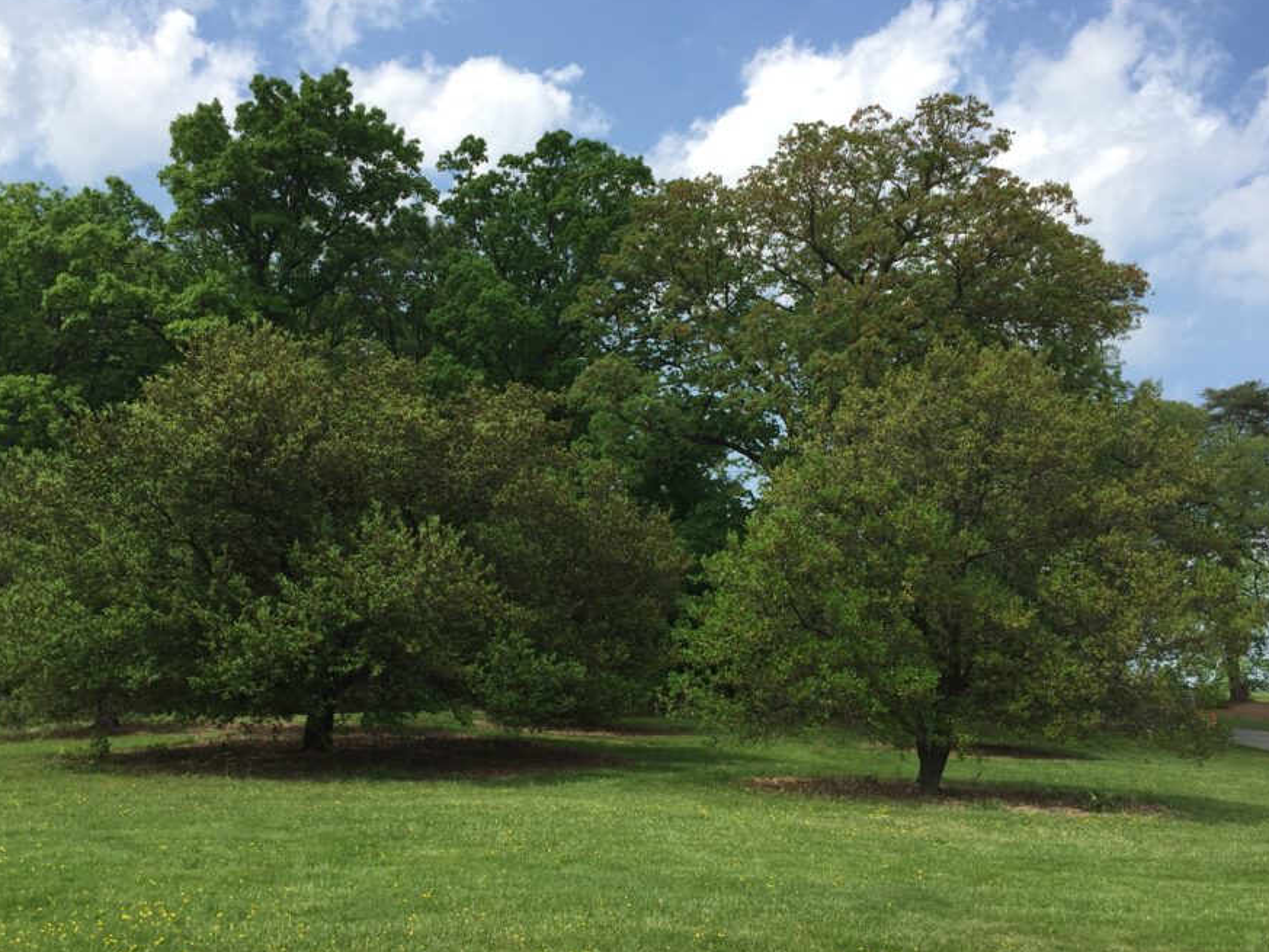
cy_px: 526
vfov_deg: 41.7
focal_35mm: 34
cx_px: 600
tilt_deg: +7.3
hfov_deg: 53.9
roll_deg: -4.3
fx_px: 1247
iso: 32
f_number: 2.2
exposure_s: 1/1236
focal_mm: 4.15
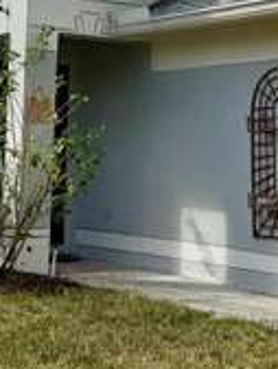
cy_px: 33
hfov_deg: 16.3
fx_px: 973
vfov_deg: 21.0
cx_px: 142
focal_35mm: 91
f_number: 1.78
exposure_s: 1/7092
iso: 80
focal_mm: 6.76
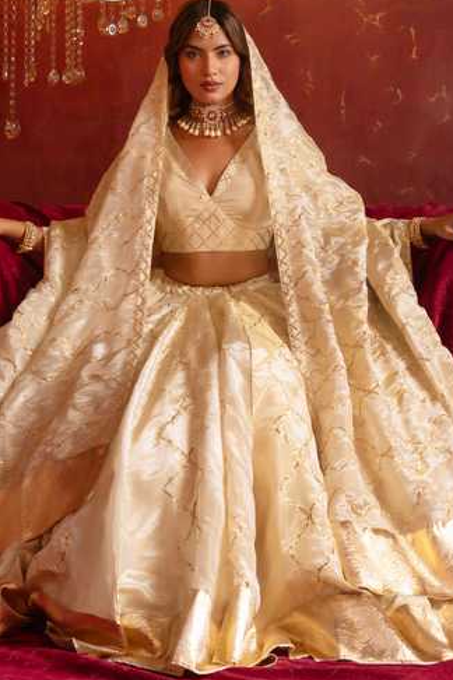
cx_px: 221
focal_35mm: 54
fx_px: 1019
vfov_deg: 36.9
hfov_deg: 25.1
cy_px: 335
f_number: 7.1
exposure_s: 1/125
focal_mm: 50
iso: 250
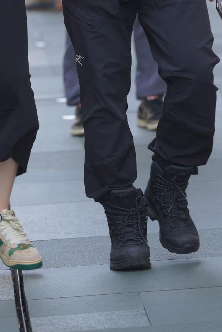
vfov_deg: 4.6
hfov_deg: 3.1
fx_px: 4079
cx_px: -52
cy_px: -153
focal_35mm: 441
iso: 400
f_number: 3.2
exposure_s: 1/500
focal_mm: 135
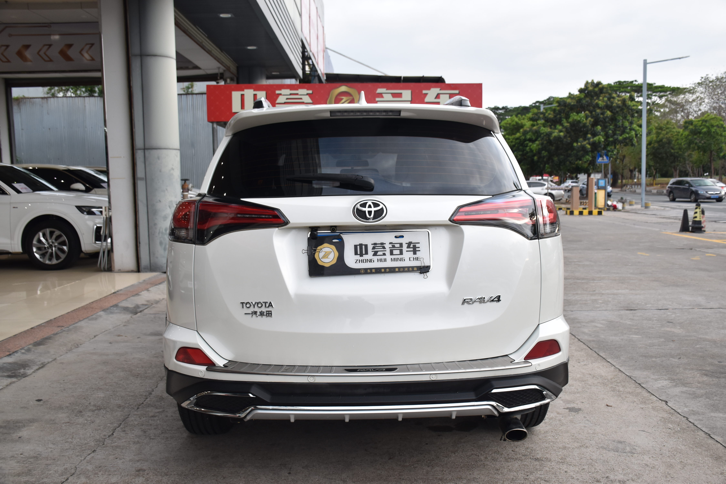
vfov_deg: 40.0
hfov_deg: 57.2
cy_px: 242
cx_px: 363
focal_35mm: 33
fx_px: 666
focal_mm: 22
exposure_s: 1/160
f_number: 6.3
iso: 400
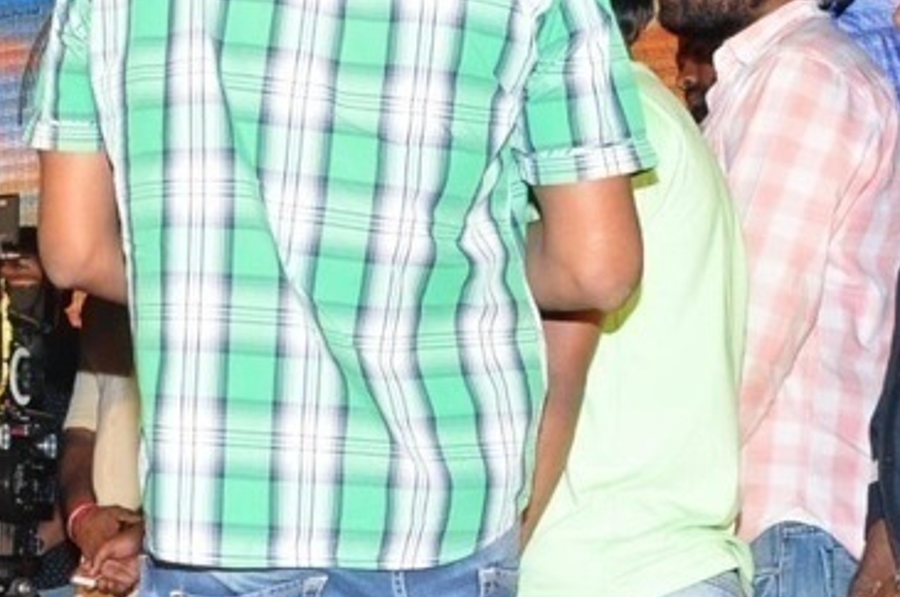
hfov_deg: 24.3
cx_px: -232
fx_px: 1847
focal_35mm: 74
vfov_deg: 18.2
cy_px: 444
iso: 640
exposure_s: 1/125
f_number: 7.1
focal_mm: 18
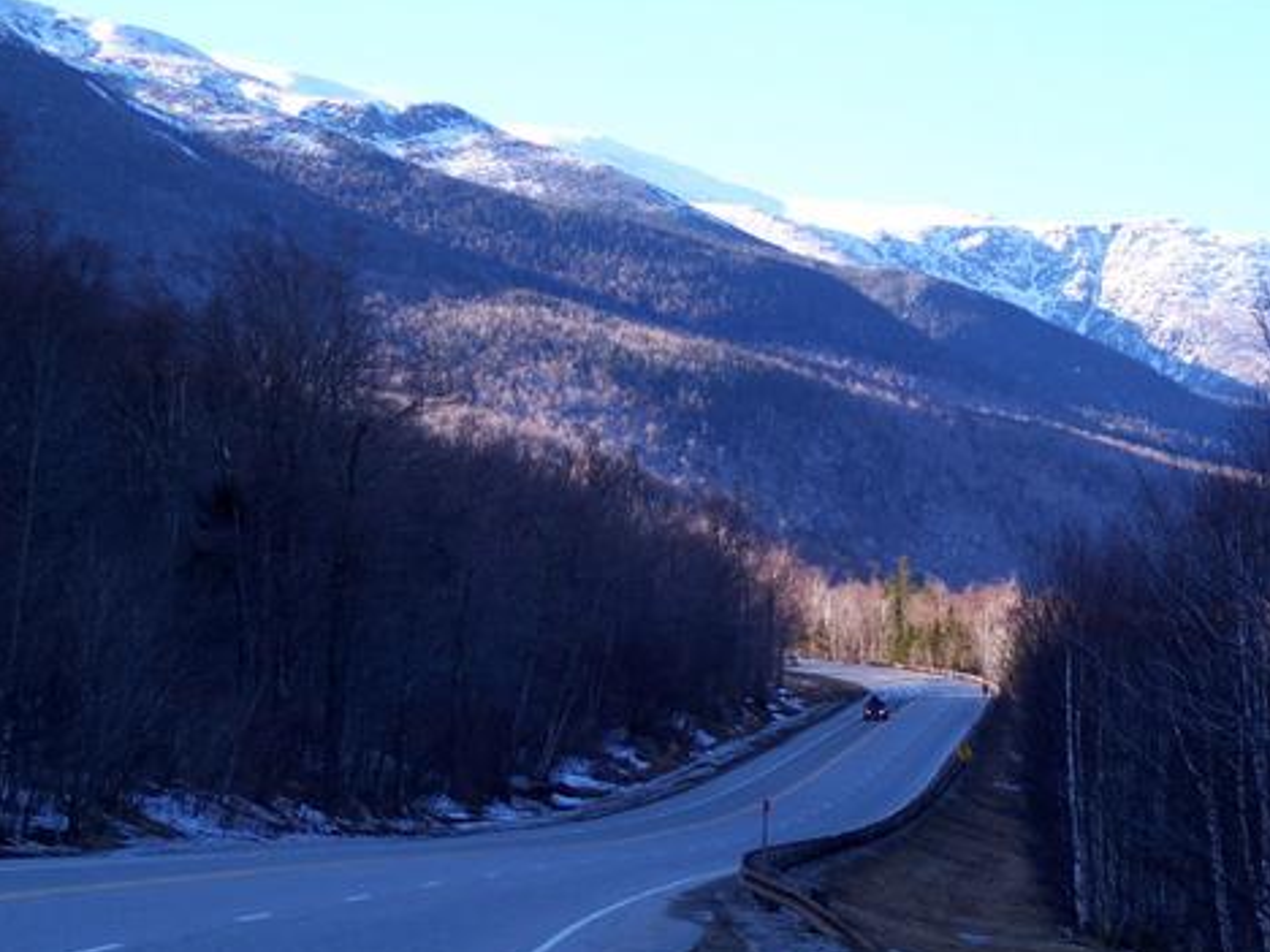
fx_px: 4586
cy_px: 500
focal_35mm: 125
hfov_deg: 15.8
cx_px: 673
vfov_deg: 11.9
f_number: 4.8
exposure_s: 1/180
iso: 100
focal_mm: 24
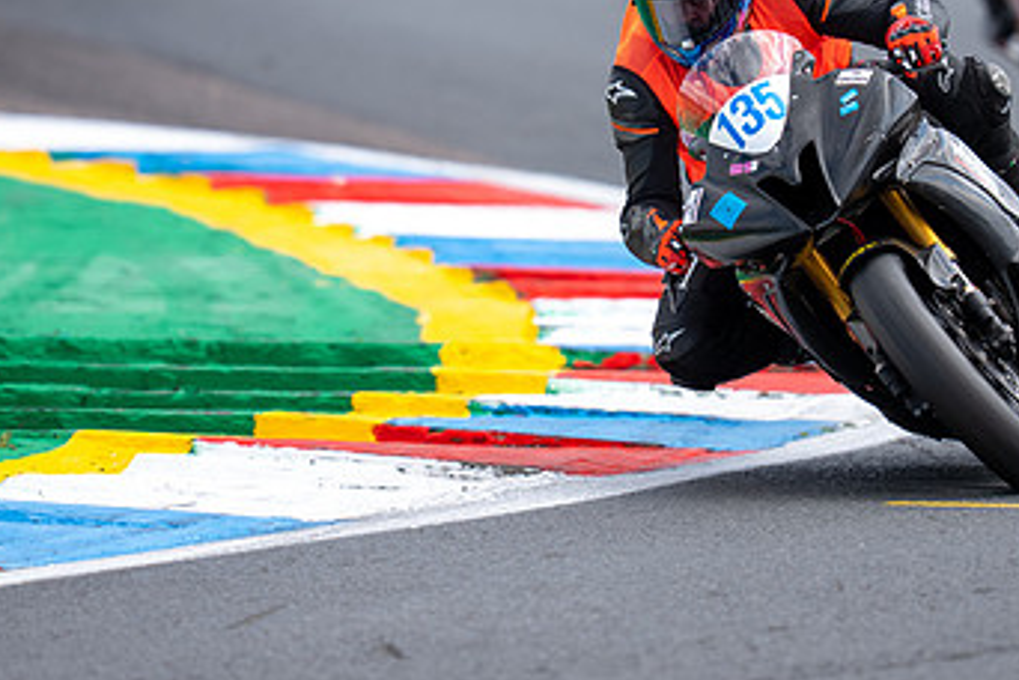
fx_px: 20520
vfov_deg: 1.9
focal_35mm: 725
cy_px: 134
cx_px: 740
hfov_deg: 2.8
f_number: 3.2
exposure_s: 1/500
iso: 64
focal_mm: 400
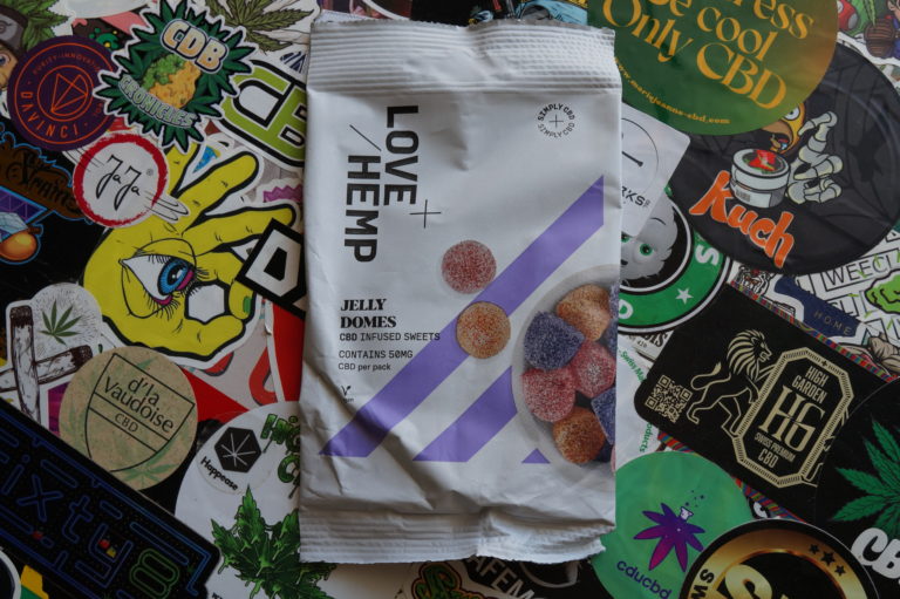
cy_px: 300
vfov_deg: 41.7
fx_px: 787
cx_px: 450
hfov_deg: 59.5
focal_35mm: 32
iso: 400
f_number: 11
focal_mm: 21
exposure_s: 1/50
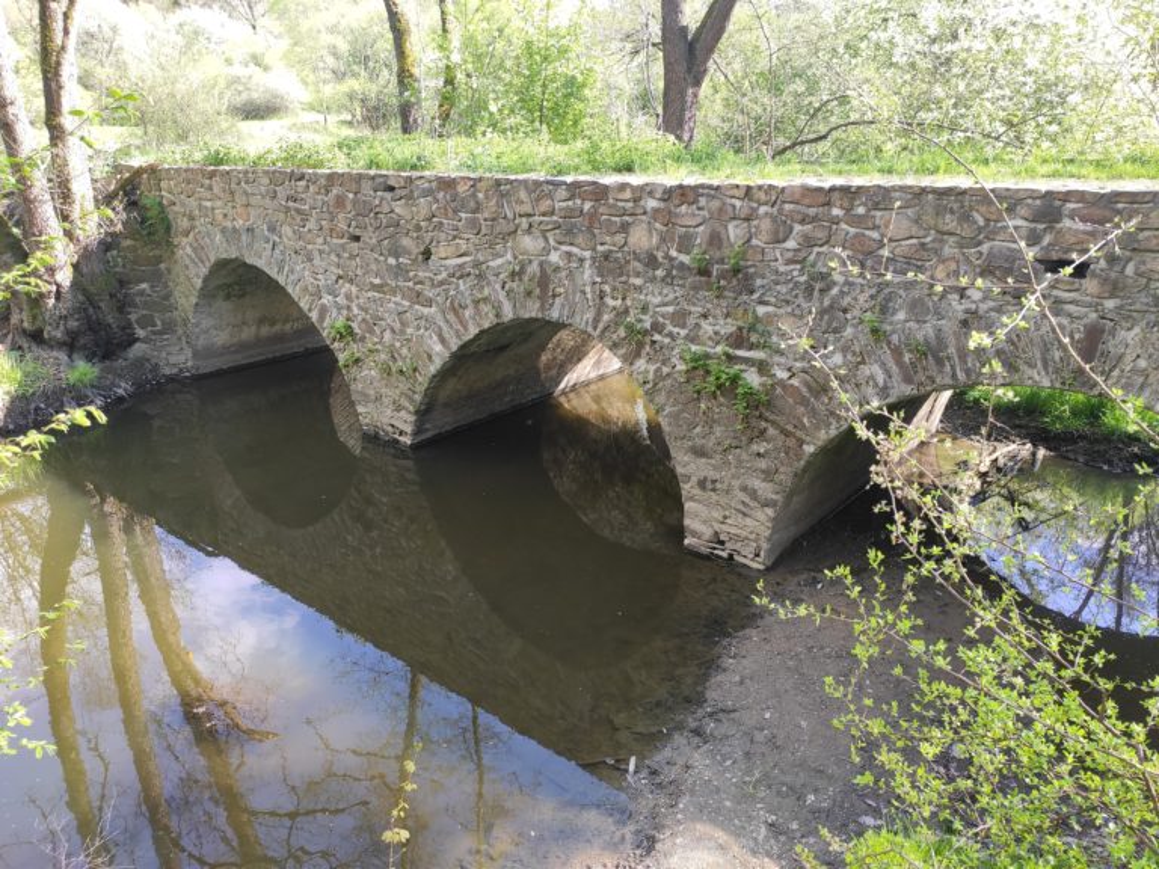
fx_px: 871
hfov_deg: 67.3
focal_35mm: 26
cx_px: 580
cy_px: 434
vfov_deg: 53.1
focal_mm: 4.77
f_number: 1.75
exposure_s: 1/156
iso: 112
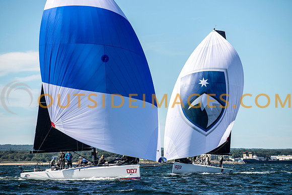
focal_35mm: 204
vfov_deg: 6.7
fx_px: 1657
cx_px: 146
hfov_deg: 10.1
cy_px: 98
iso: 250
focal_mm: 200
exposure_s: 1/2500
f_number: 5.6
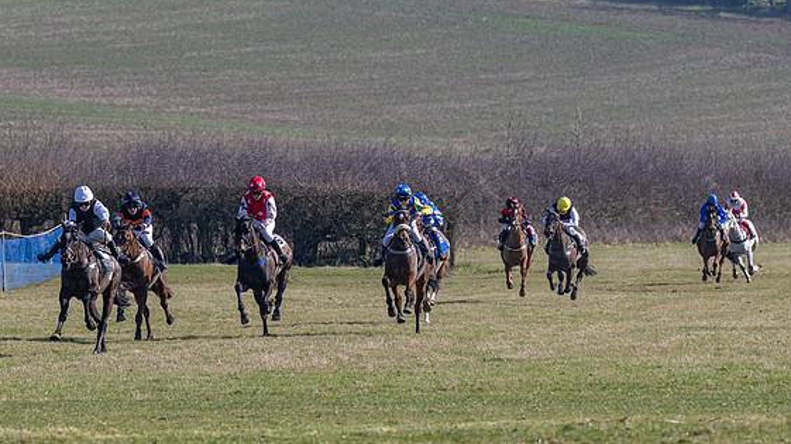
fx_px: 9099
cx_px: 246
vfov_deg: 2.8
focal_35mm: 434
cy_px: 229
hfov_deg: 5.0
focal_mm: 200
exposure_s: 1/1250
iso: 200
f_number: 5
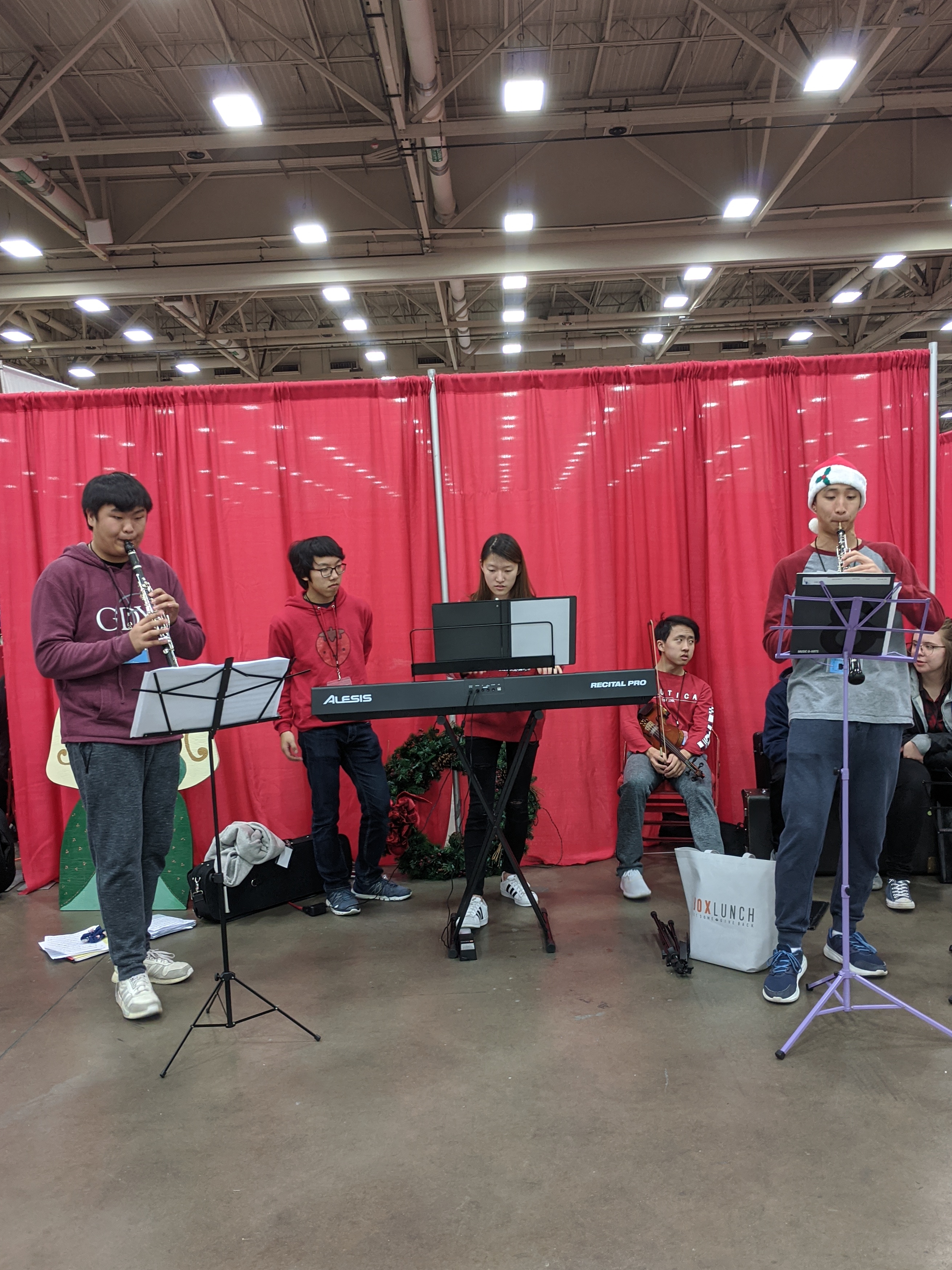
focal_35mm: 30
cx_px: 486
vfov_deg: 59.9
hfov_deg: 46.8
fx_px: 1100
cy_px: 671
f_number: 2
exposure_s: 1/60
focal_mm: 4.67
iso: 210
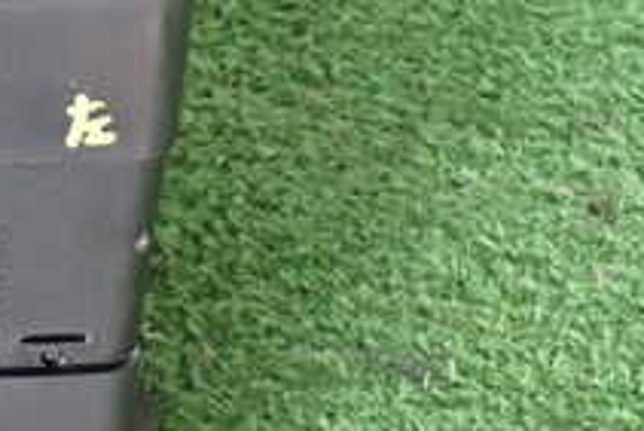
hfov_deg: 15.1
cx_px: -171
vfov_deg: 10.6
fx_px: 2327
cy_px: 199
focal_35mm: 130
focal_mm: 7.84
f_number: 2.9
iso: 500
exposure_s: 1/40
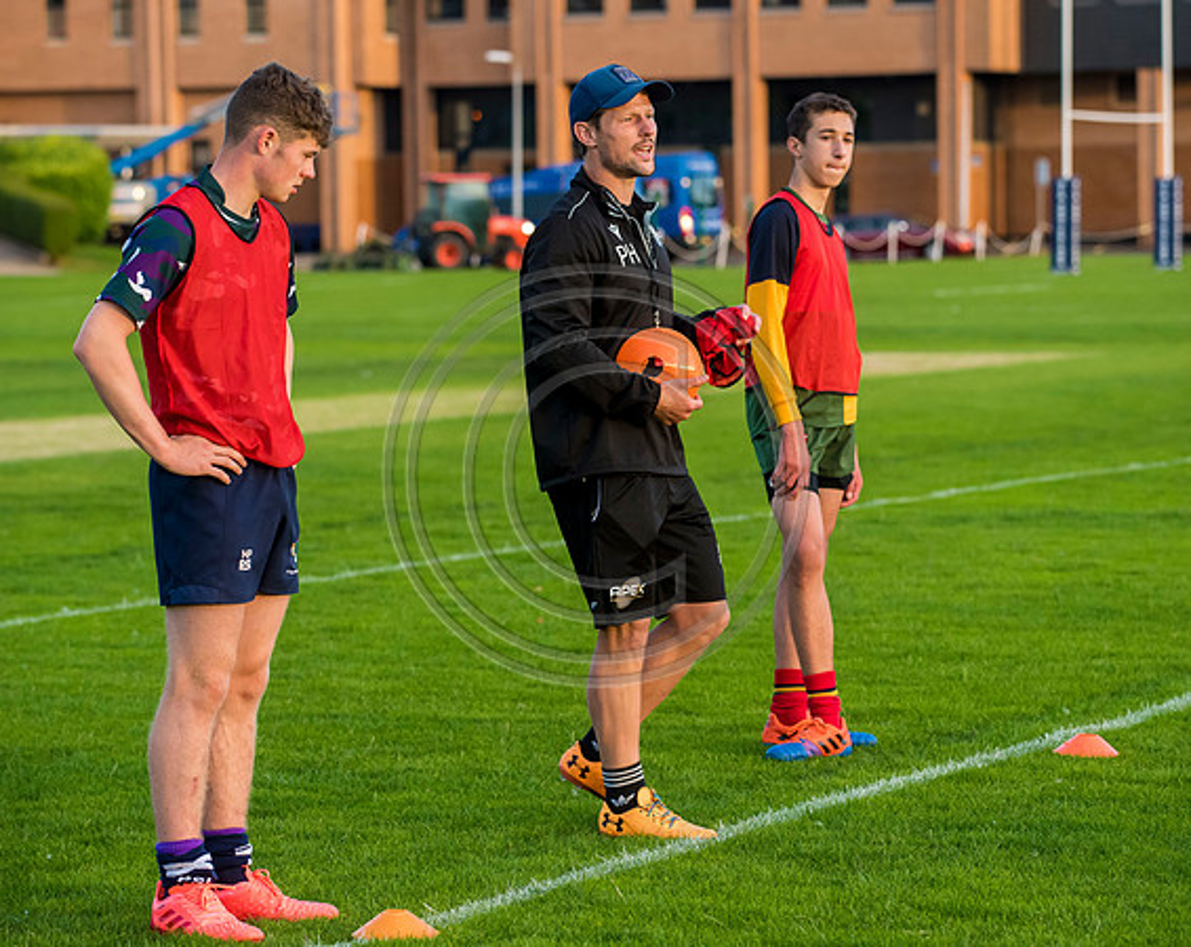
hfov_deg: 12.5
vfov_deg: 9.9
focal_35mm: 155
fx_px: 5442
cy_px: 444
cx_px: 624
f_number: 4.5
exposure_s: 1/640
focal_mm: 130
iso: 1600
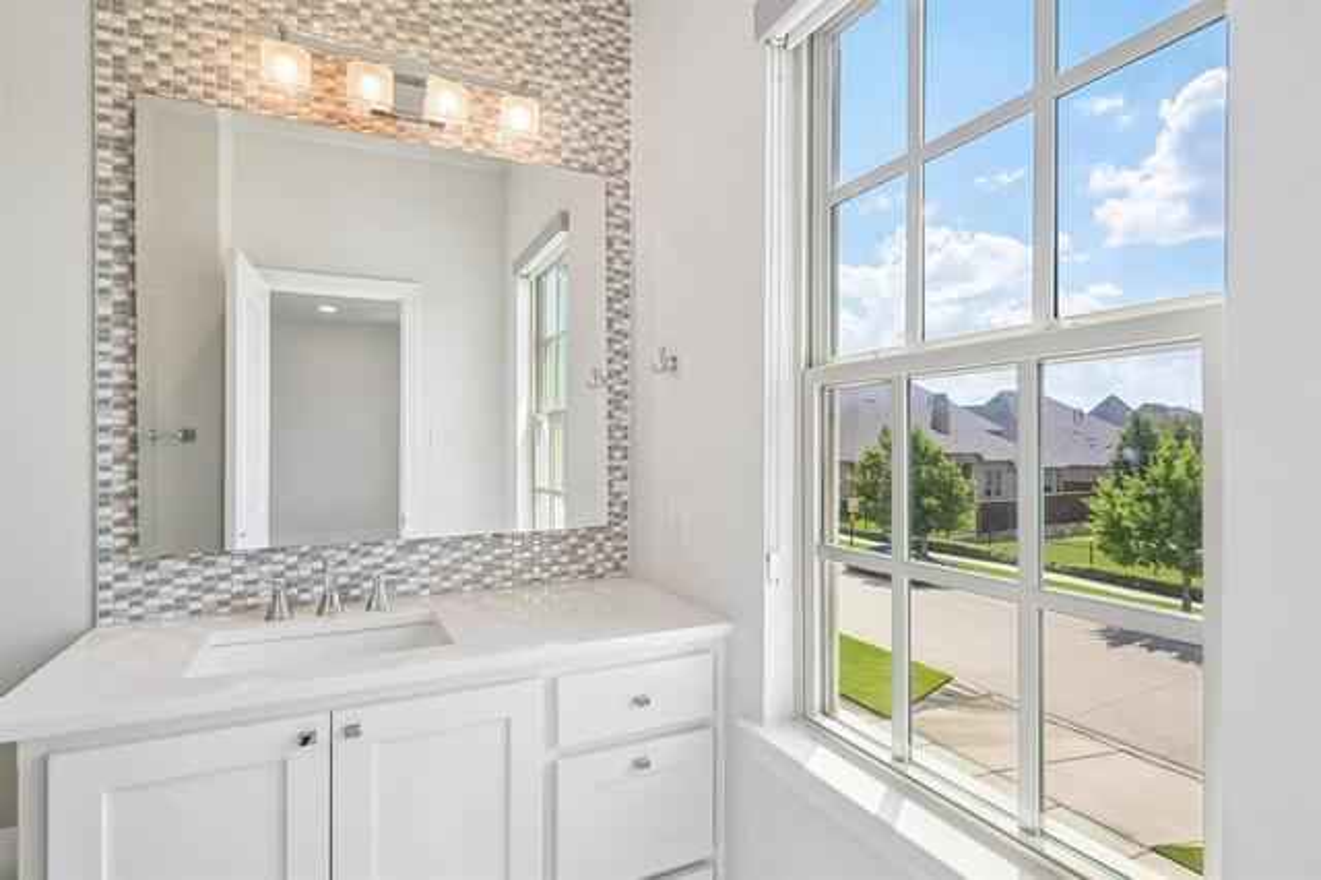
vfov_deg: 68.8
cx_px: 660
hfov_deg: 91.6
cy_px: 440
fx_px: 642
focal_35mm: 18
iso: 400
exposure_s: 1/400
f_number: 8
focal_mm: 17.5
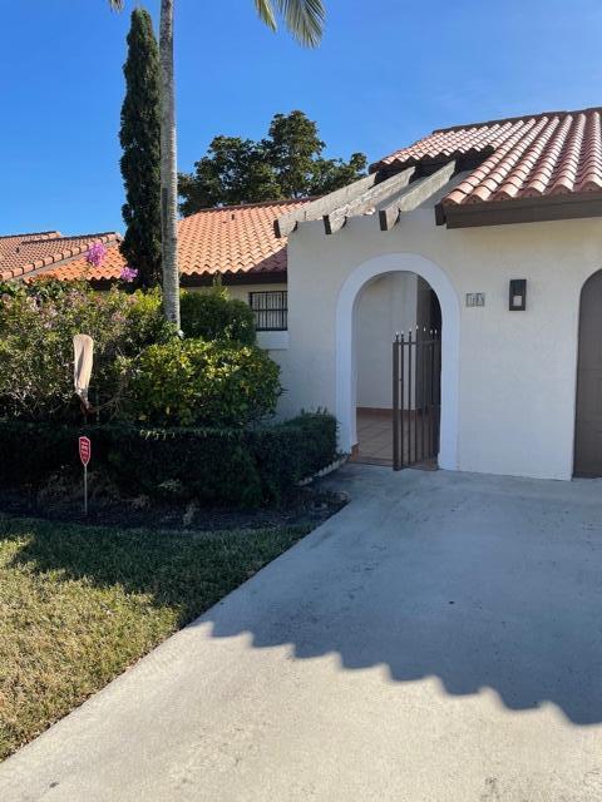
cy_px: 401
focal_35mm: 26
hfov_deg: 53.1
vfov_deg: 67.3
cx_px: 301
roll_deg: +0.4
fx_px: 603
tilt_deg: -4.4
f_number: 1.6
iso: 32
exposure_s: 1/2506
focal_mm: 4.2
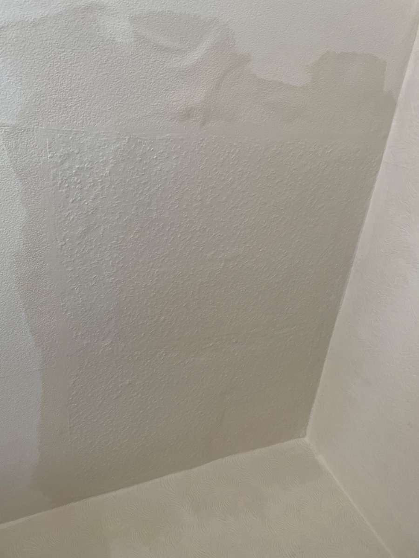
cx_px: 210
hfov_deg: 53.1
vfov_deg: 67.3
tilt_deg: +53.0
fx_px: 420
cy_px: 279
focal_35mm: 26
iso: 125
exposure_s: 1/110
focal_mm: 4.2
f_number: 1.6
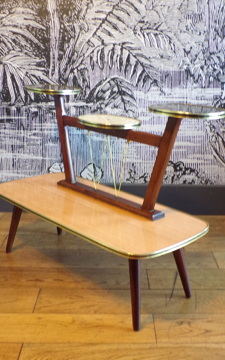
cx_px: 115
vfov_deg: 46.2
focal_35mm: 43
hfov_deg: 29.9
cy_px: 175
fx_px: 422
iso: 304
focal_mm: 6.6
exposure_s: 1/17
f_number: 3.3
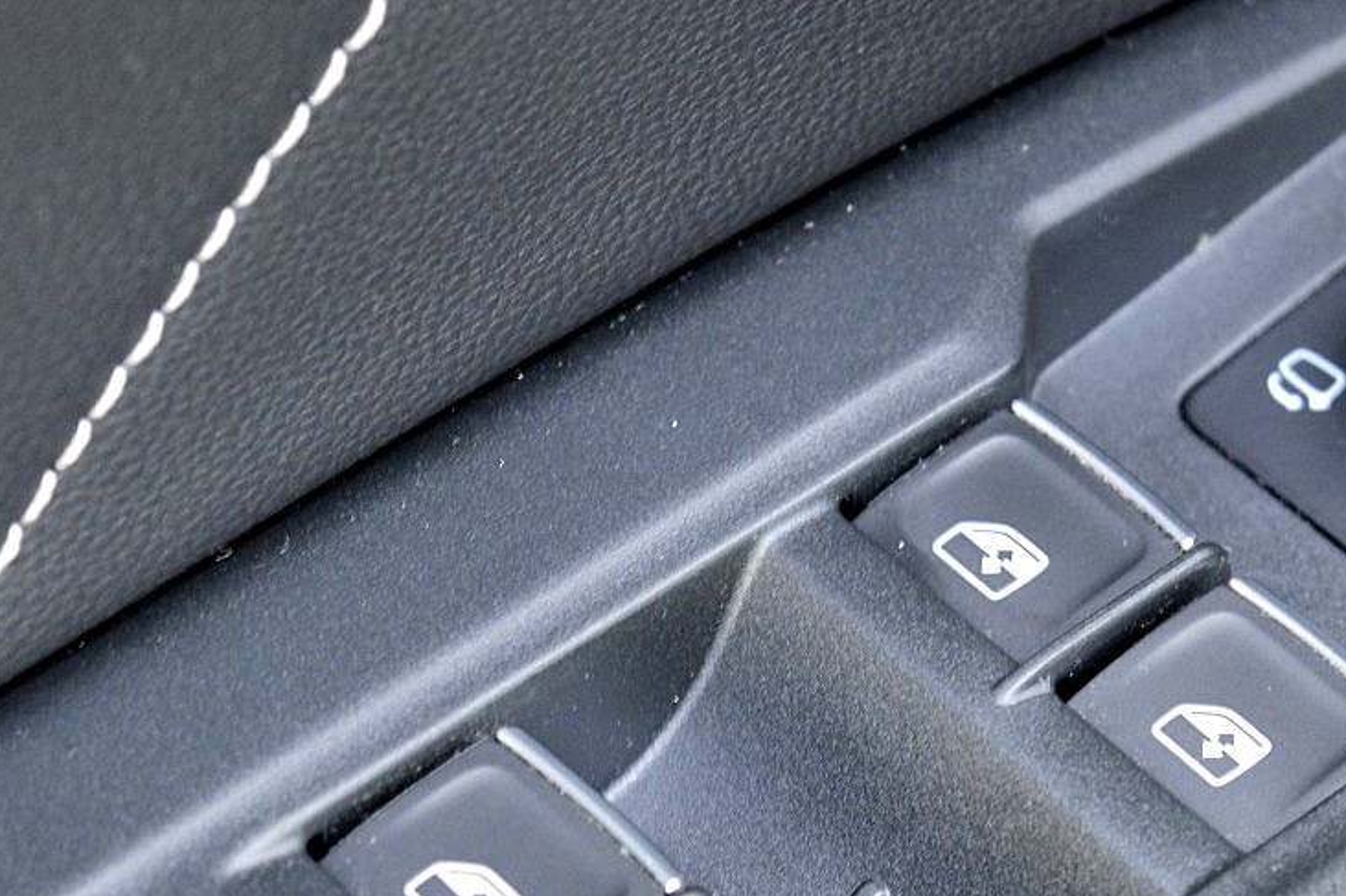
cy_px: 581
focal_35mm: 173
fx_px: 6464
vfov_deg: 7.9
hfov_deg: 11.9
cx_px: 984
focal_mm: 52
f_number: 5.6
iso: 800
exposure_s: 1/15
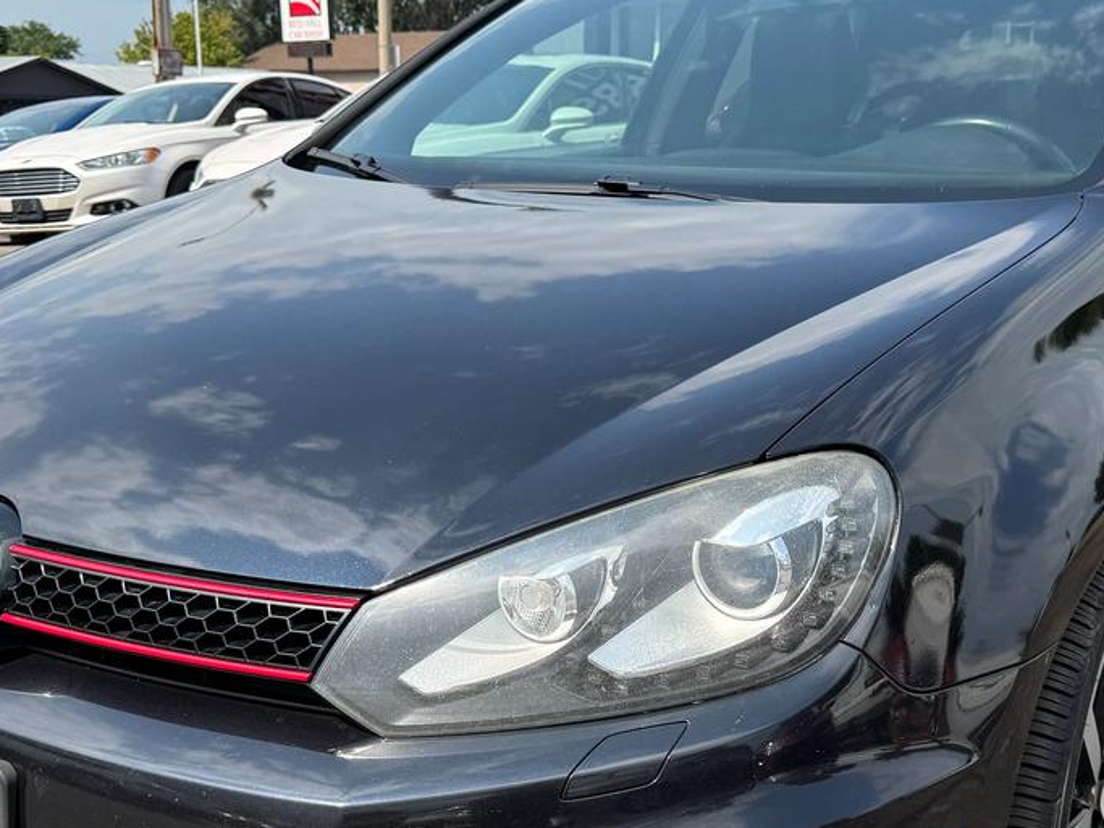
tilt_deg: -14.8
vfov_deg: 32.1
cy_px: 505
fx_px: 1435
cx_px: 643
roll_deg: +0.1
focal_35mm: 45
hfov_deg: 41.9
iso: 80
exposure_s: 1/2105
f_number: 1.78
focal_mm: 6.76
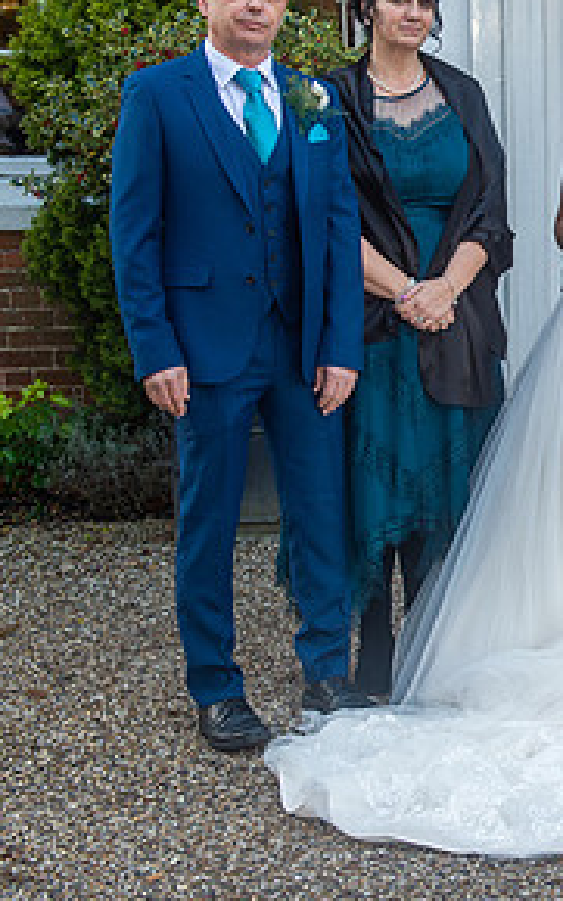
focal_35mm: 88
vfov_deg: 23.5
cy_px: 320
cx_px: 743
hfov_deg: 14.2
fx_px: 2163
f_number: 4.5
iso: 640
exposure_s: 1/200
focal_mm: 42
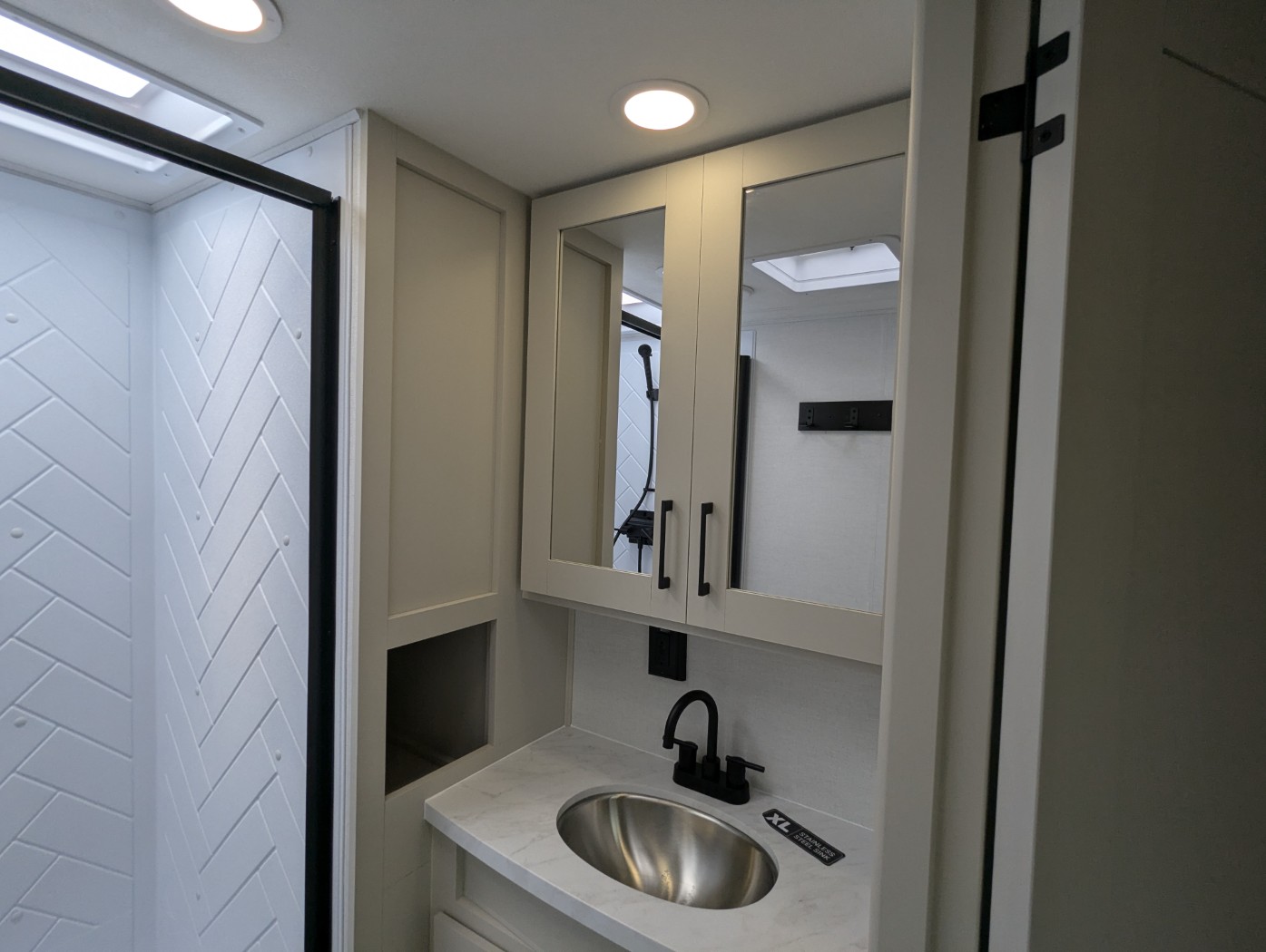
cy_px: 476
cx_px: 633
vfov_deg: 78.2
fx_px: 586
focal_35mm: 16
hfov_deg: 94.4
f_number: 2.2
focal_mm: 2.35
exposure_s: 1/315
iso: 41
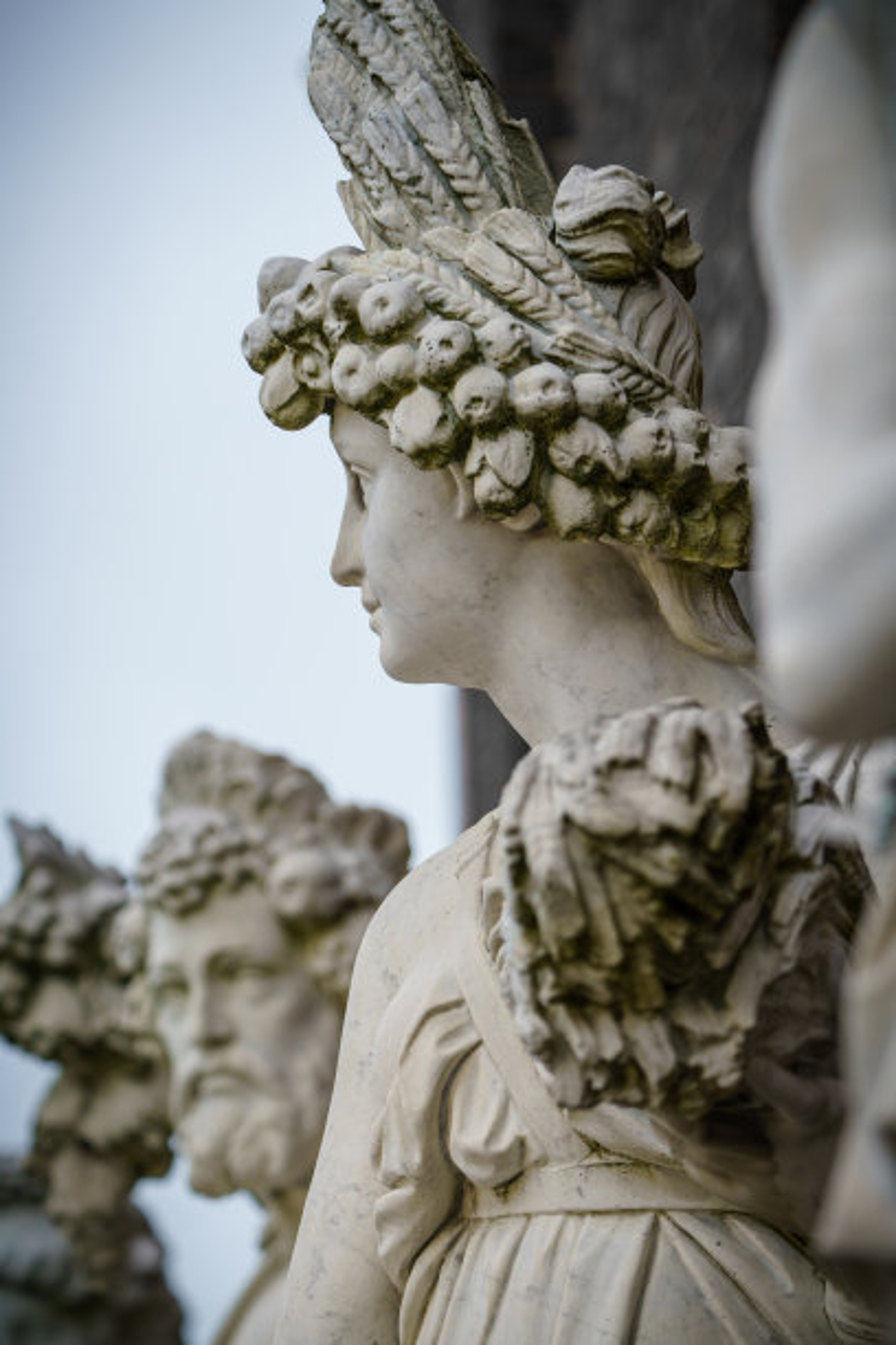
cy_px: 672
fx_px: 10005
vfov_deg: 7.7
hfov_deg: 5.1
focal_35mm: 268
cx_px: 448
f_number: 5.6
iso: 100
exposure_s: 1/30
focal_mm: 268
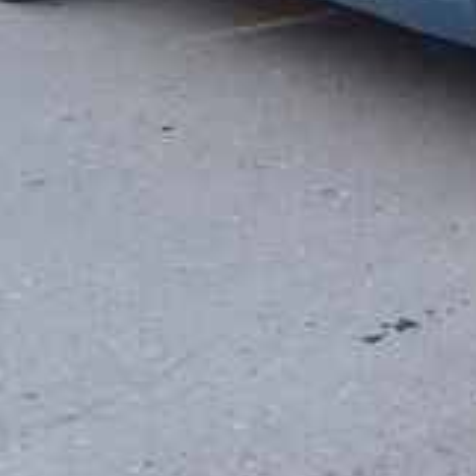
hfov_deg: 14.8
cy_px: -46
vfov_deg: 15.2
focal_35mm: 112
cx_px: 642
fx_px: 1742
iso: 50
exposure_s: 1/102
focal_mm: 3.3
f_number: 2.2
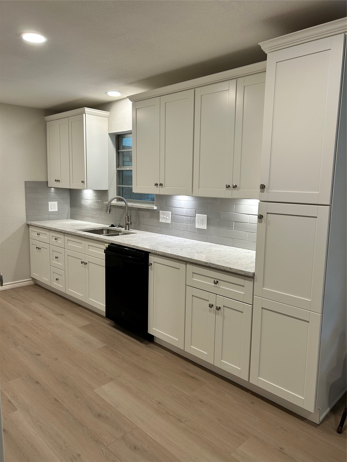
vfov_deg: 67.3
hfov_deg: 53.1
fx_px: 348
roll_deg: -0.8
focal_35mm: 26
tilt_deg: -7.6
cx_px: 174
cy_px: 231
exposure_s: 1/60
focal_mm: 5.7
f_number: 1.5
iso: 80
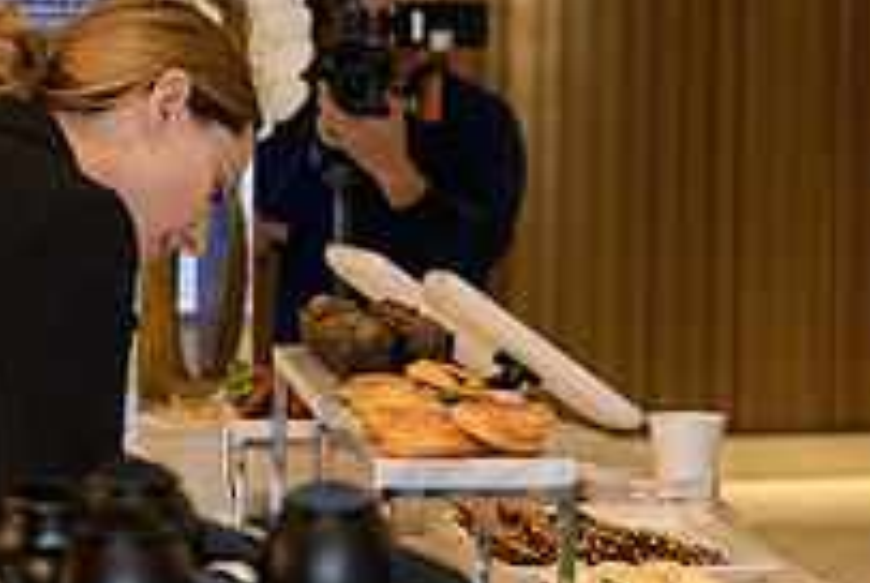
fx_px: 4284
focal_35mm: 177
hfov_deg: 11.5
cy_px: 264
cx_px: 810
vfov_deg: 7.8
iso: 400
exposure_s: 1/125
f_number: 3.2
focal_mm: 62
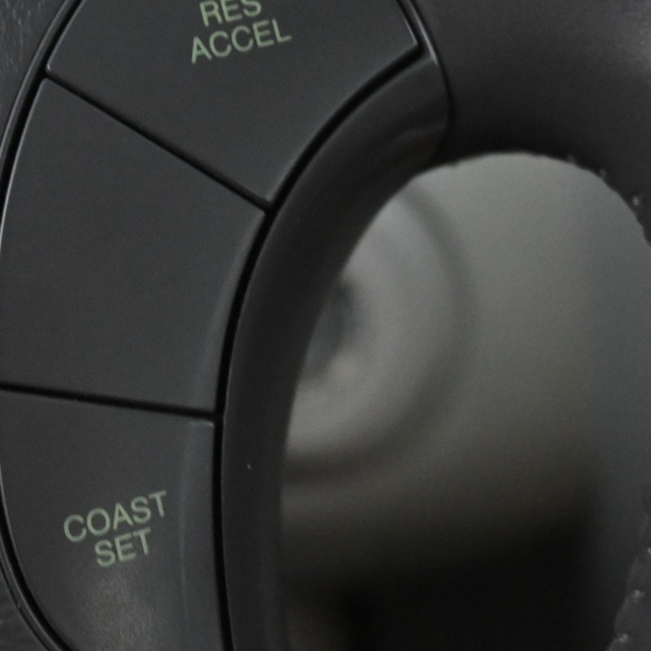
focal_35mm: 77
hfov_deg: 22.6
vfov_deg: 22.6
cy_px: 279
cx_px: 268
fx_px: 1629
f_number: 4.2
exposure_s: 1/40
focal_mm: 24.5
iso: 5000
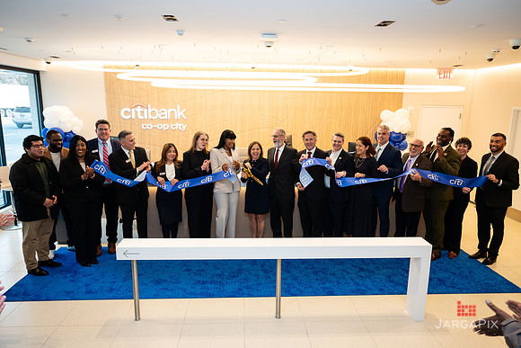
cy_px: 174
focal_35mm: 25
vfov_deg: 51.3
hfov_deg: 71.4
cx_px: 260
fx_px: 362
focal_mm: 24
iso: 400
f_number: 3.2
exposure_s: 1/160
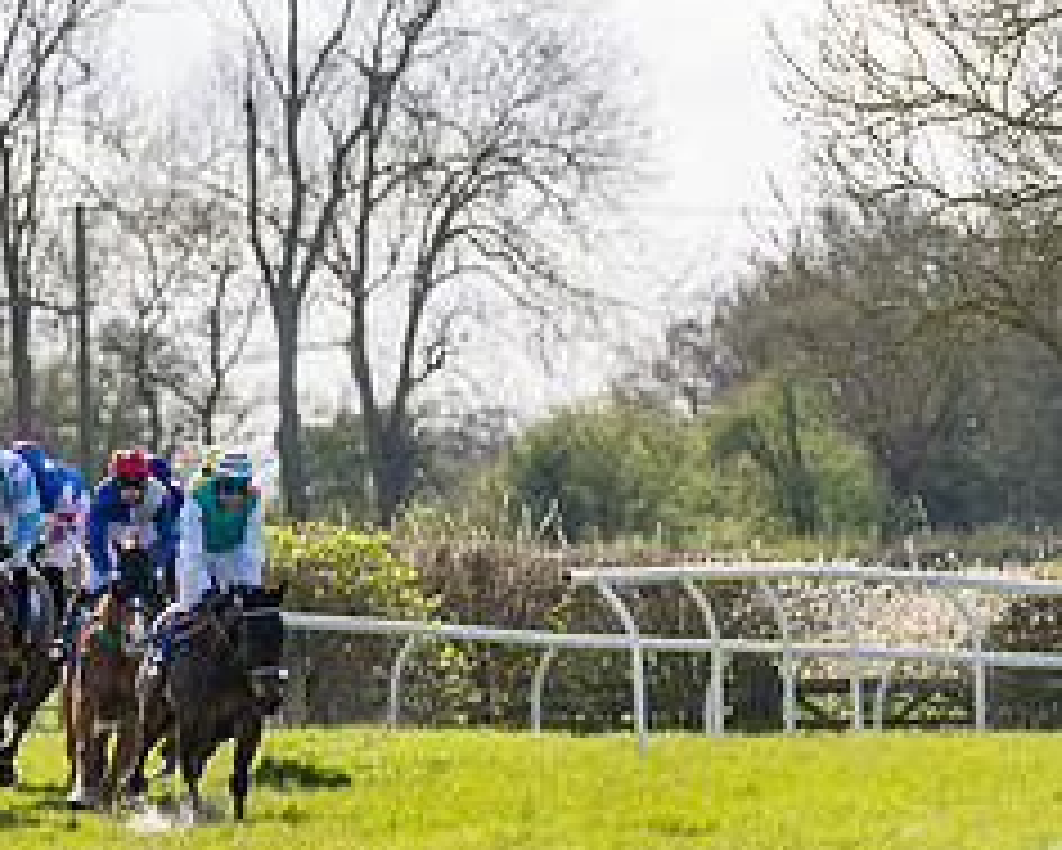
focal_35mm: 806
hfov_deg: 2.4
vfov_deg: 1.9
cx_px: 359
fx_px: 25344
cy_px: 742
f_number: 4
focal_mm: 200
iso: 400
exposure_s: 1/2500
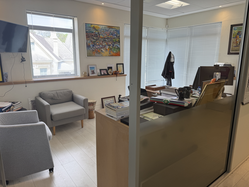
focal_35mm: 24
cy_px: 94
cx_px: 124
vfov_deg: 56.8
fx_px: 173
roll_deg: -0.7
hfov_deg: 71.6
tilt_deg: -10.3
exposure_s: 1/138
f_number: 1.78
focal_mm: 6.76
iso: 50
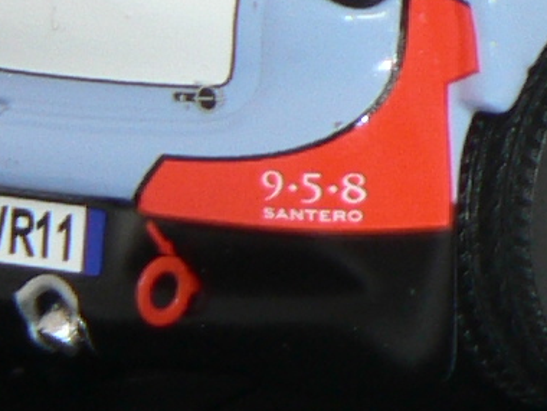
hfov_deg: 2.5
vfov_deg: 1.9
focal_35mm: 788
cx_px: 761
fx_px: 12452
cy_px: -239
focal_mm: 19.5
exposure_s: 1/60
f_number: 3.2
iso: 80
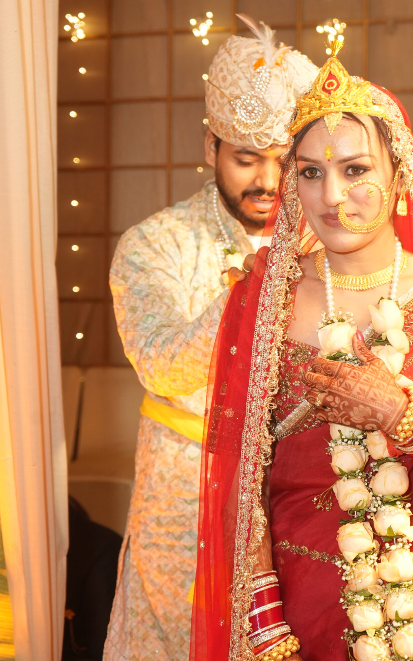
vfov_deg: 27.1
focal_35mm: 76
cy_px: 297
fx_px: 1369
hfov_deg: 17.1
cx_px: 276
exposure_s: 1/200
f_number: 5
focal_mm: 57
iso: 1250
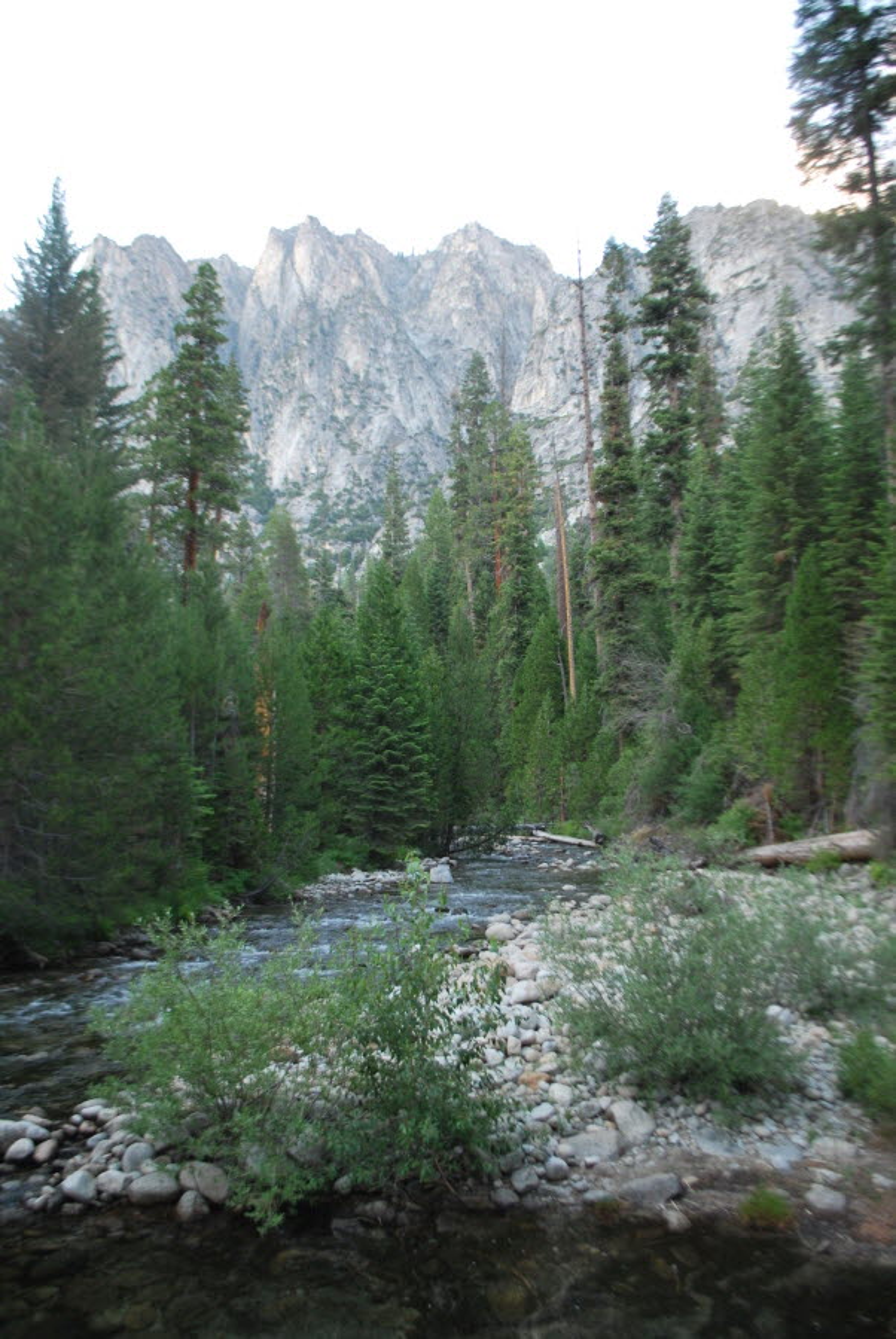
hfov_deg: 48.0
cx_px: 448
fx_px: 1006
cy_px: 670
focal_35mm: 27
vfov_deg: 67.3
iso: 200
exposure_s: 1/40
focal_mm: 18
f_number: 3.8
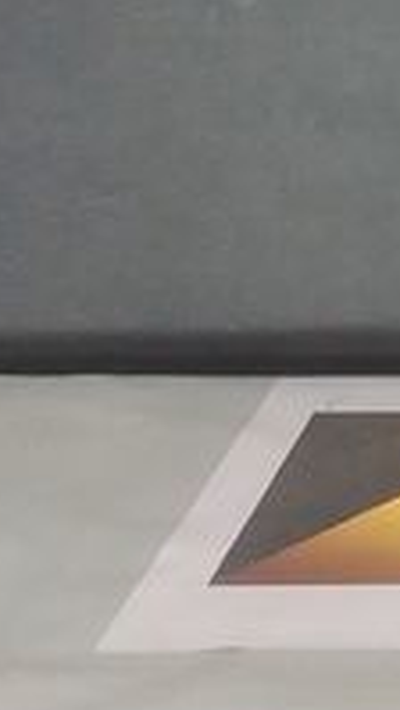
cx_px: 814
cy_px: -296
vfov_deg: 13.4
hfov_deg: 7.6
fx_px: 2884
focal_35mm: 153
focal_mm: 3.7
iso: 200
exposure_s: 1/17
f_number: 1.9
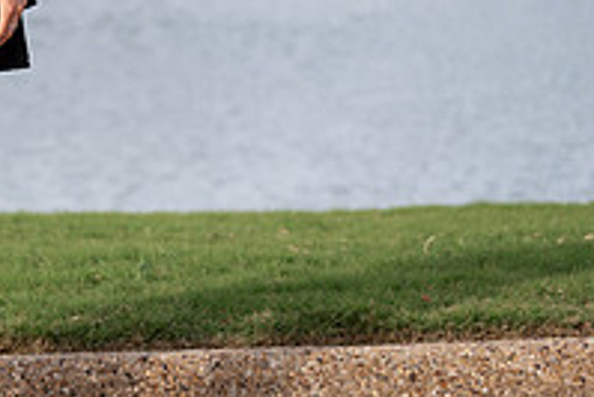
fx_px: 3616
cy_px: -43
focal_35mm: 219
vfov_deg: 6.3
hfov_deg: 9.2
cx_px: -152
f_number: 2.8
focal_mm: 70
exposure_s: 1/1000
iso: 100
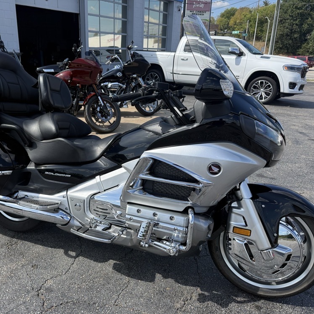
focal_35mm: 29
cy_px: 159
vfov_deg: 55.6
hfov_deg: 55.3
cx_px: 128
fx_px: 298
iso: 100
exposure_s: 1/3759
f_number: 1.78
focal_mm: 6.76
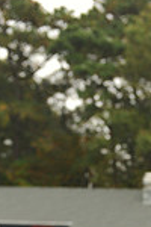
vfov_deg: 9.2
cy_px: 430
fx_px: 1340
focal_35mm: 213
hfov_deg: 6.3
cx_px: 261
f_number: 4
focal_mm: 55
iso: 800
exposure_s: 1/2000
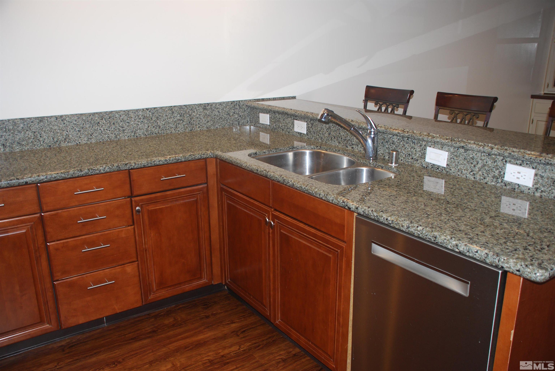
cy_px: 186
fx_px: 463
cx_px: 278
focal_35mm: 30
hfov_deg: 61.9
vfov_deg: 43.7
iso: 200
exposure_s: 1/60
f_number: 3.8
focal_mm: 20
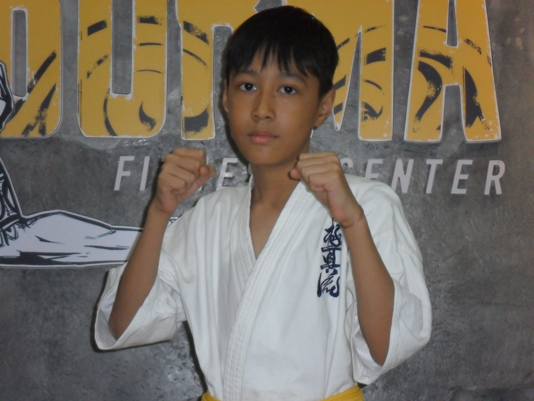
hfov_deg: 16.8
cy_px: 200
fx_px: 1805
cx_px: 267
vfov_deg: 12.7
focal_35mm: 117
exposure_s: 1/60
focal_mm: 21
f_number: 5.4
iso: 400
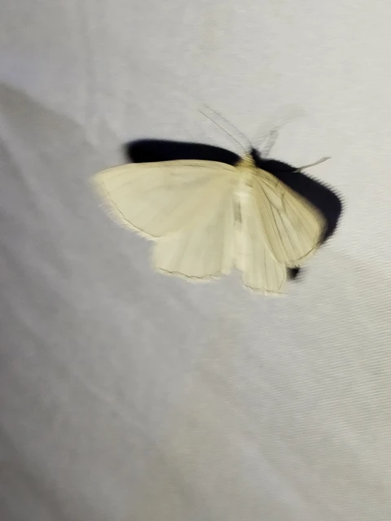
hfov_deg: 26.6
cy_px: 260
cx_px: 196
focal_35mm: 55
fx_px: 828
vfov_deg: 34.9
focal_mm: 5.31
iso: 125
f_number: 1.7
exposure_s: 1/50
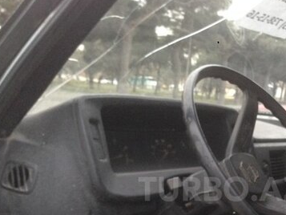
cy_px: 189
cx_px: 220
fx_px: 504
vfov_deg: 23.5
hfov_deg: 31.0
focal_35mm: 61
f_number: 2.4
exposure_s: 1/20
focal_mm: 4.12
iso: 200
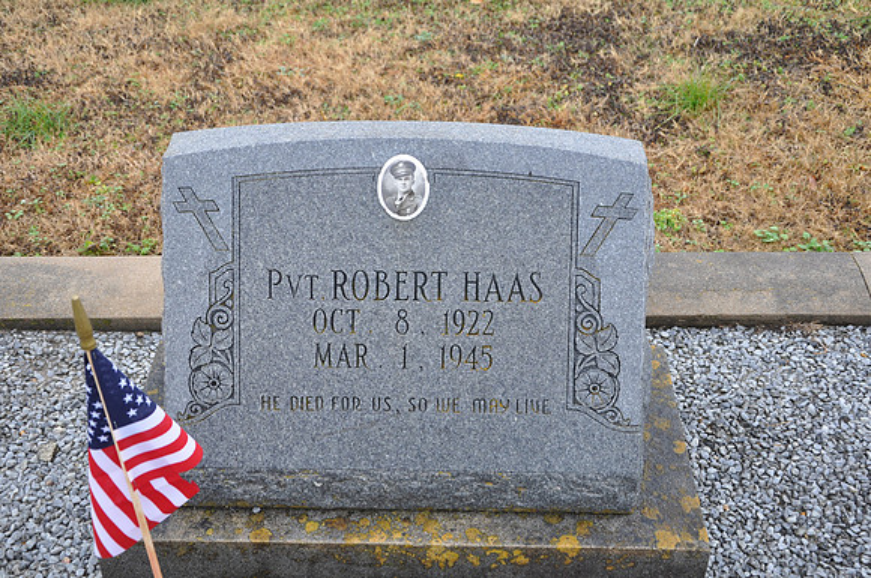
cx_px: 436
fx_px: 1160
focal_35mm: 48
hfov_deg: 41.2
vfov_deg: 28.0
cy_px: 289
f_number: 5.6
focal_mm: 32
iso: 200
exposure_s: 1/30
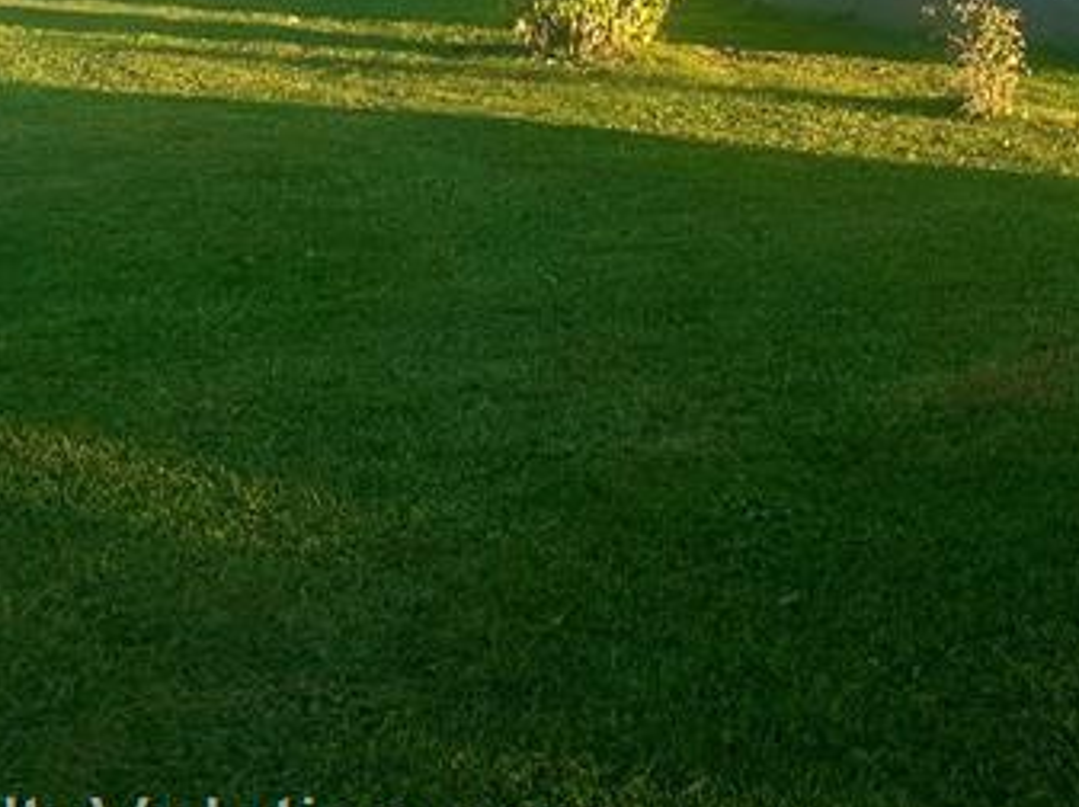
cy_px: -333
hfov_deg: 23.2
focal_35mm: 73
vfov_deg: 18.3
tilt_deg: +3.1
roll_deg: -1.1
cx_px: 1457
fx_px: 2273
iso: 80
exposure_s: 1/1845
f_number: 1.78
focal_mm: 6.86
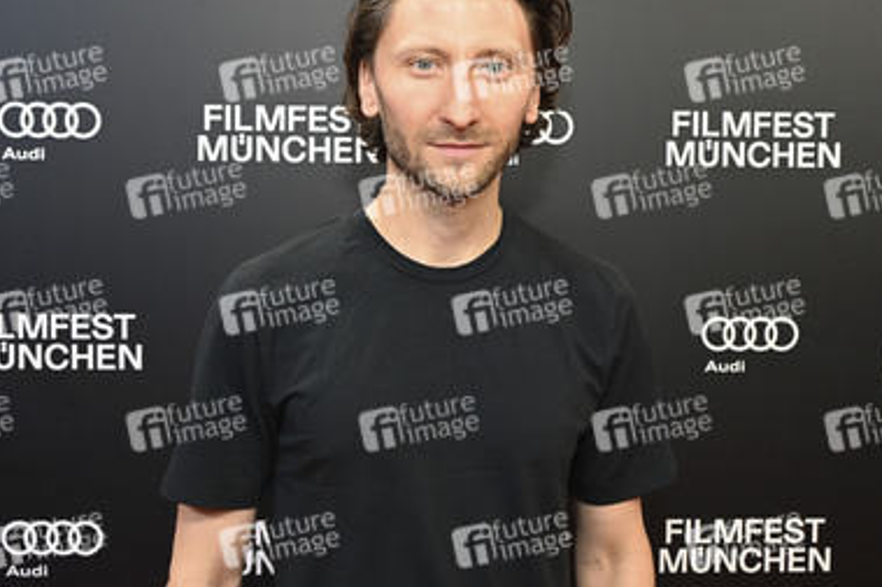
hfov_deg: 44.5
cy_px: 249
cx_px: 450
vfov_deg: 30.4
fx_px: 1077
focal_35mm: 44
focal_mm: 37
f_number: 8
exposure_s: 1/125
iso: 1000
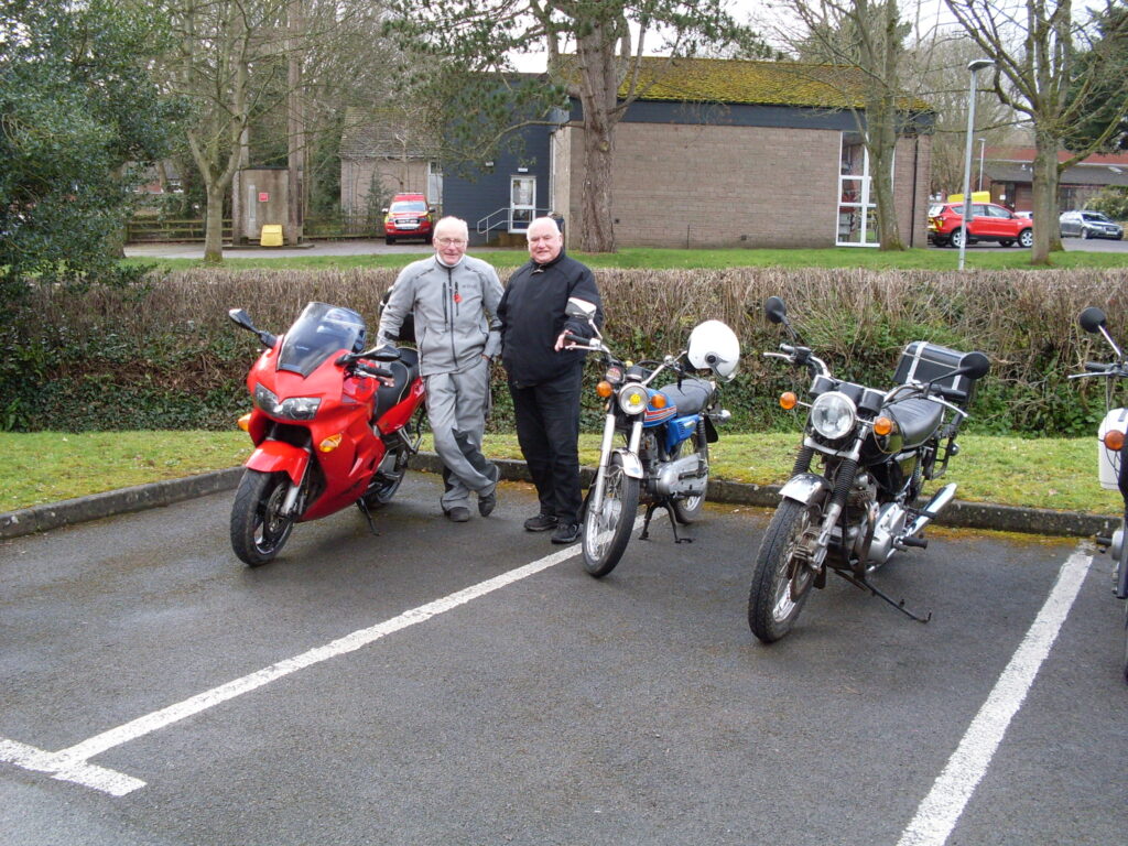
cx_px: 564
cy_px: 423
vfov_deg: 37.7
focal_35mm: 38
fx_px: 1238
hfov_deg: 49.0
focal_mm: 6.3
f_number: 2.8
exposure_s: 1/180
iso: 80
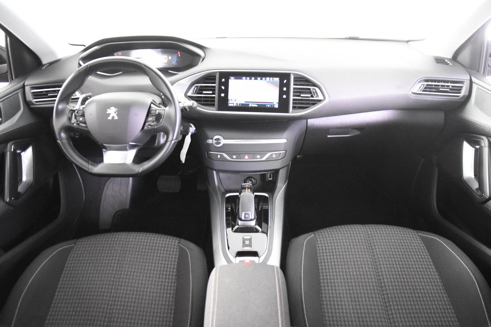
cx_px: 246
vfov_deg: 50.4
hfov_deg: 70.4
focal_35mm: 26
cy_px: 164
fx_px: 348
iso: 5600
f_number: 2.8
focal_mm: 17
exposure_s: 1/25
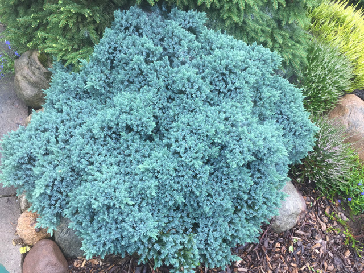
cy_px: 136
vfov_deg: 48.2
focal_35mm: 29
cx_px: 182
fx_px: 305
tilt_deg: -47.9
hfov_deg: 61.7
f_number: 2.2
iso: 32
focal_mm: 4.15
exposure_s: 1/123
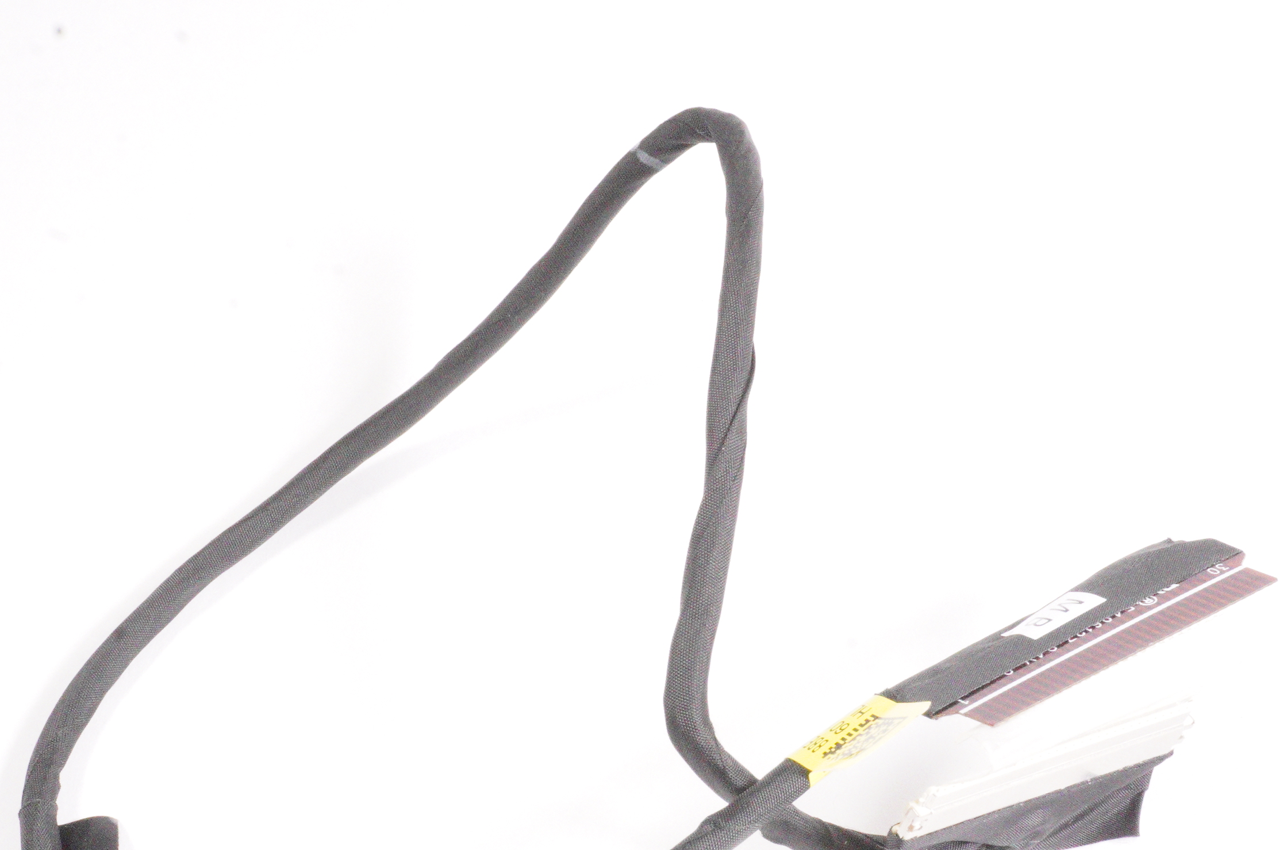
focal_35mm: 73
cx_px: 654
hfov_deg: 27.7
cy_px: 574
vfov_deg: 18.6
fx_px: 2591
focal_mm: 36
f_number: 22
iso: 12800
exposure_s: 1/160
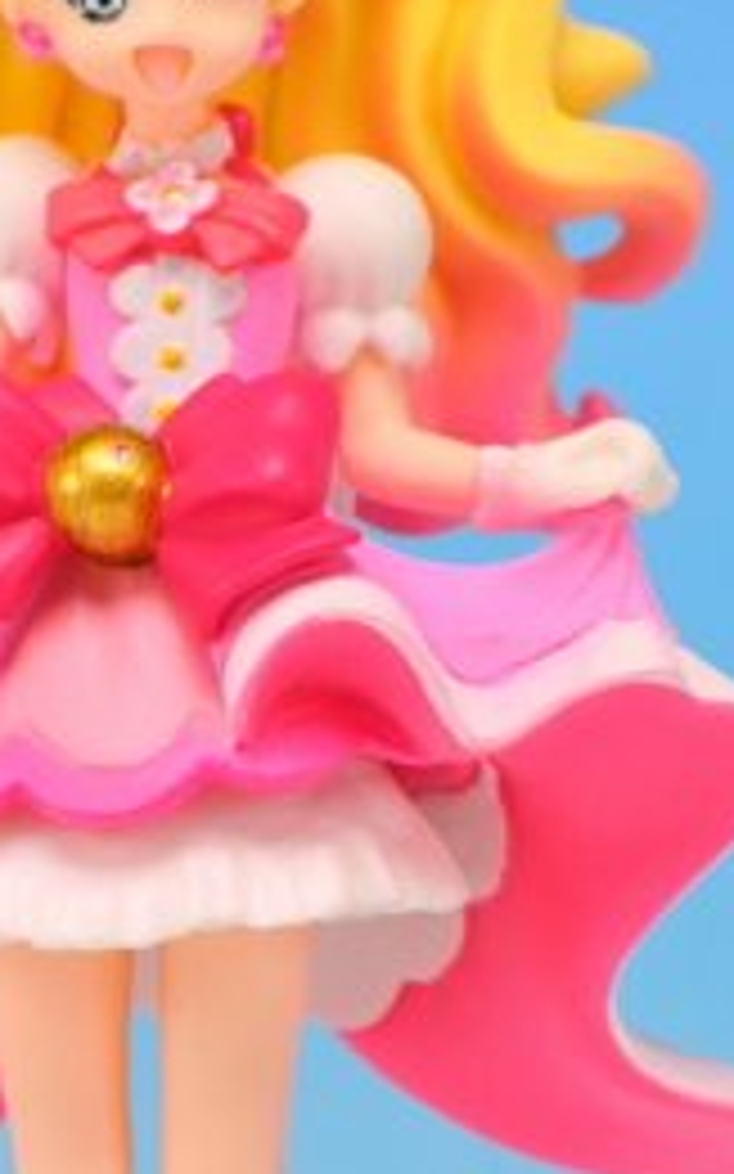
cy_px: 823
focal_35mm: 292
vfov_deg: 7.2
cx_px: 180
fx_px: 9351
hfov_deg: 4.5
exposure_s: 1/2
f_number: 7.1
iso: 80
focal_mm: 25.5
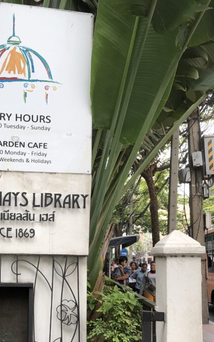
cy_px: 240
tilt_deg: +3.4
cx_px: 30
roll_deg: -1.0
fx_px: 429
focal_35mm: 46
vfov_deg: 42.6
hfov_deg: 27.2
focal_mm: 3.99
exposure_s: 1/204
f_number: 1.8
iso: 20
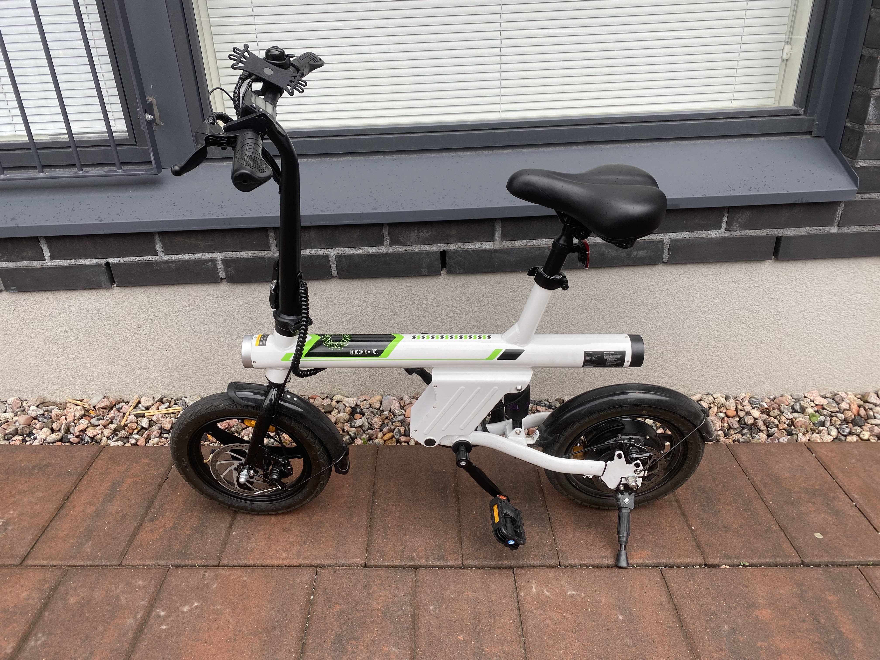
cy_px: 330
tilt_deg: -27.2
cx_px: 440
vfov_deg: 53.1
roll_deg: +3.0
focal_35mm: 26
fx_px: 661
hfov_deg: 67.3
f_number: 1.8
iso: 32
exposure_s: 1/121
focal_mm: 4.25
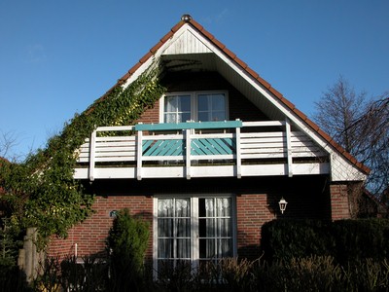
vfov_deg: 40.7
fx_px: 393
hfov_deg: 52.6
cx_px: 194
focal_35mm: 35
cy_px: 146
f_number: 6.3
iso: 100
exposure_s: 1/350
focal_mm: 8.9
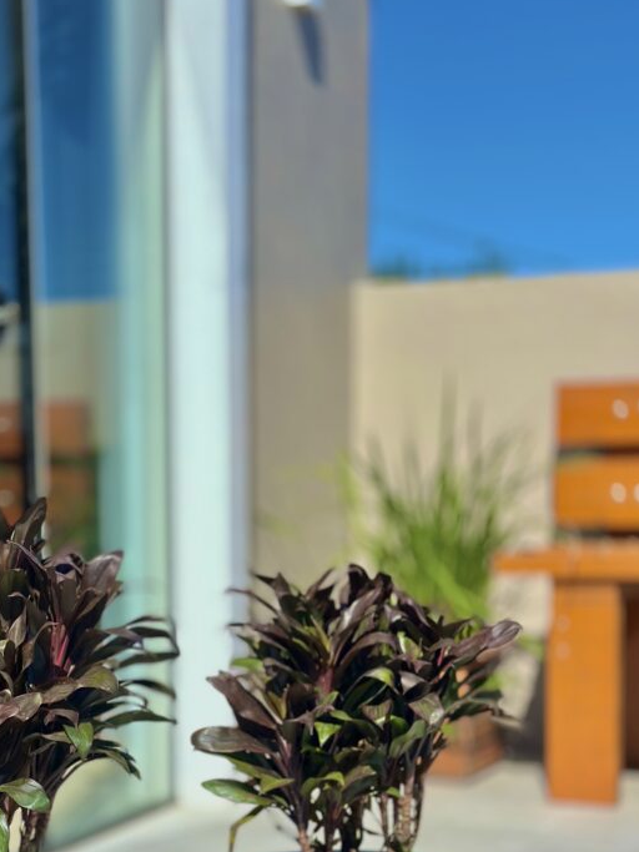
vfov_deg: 26.7
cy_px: 624
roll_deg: -0.3
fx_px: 1773
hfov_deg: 20.3
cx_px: 175
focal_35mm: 72
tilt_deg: -4.8
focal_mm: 6.86
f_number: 1.78
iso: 100
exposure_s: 1/8929
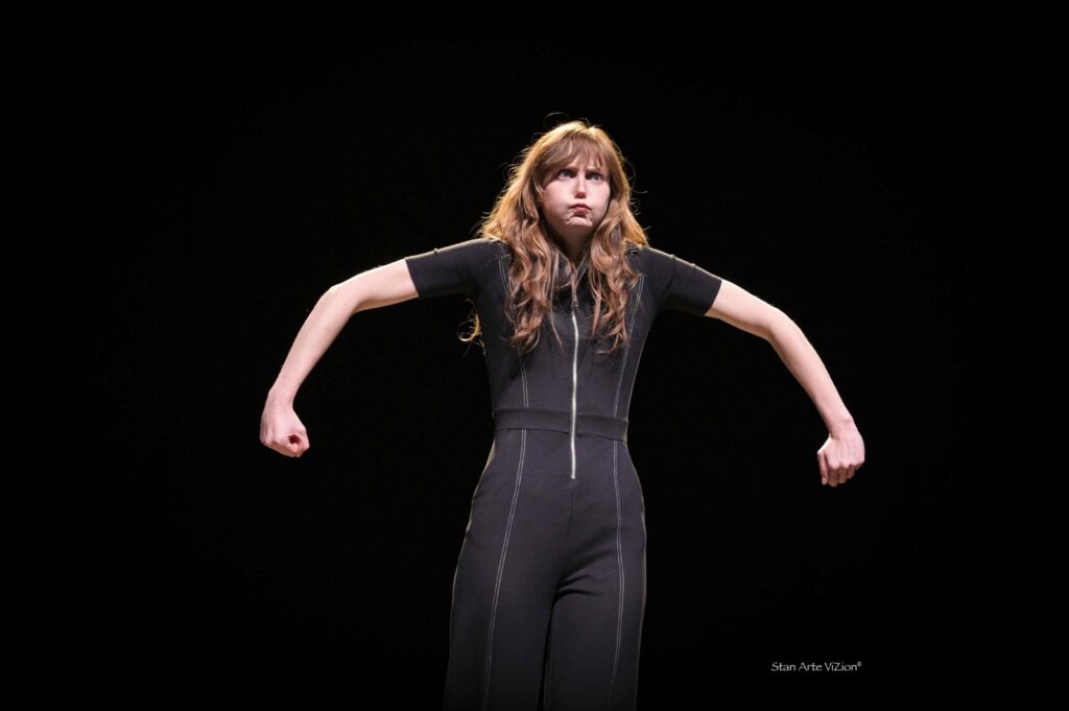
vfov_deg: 20.3
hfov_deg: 30.1
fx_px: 1988
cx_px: 534
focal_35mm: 67
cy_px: 356
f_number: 2.8
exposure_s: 1/320
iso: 3200
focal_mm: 67
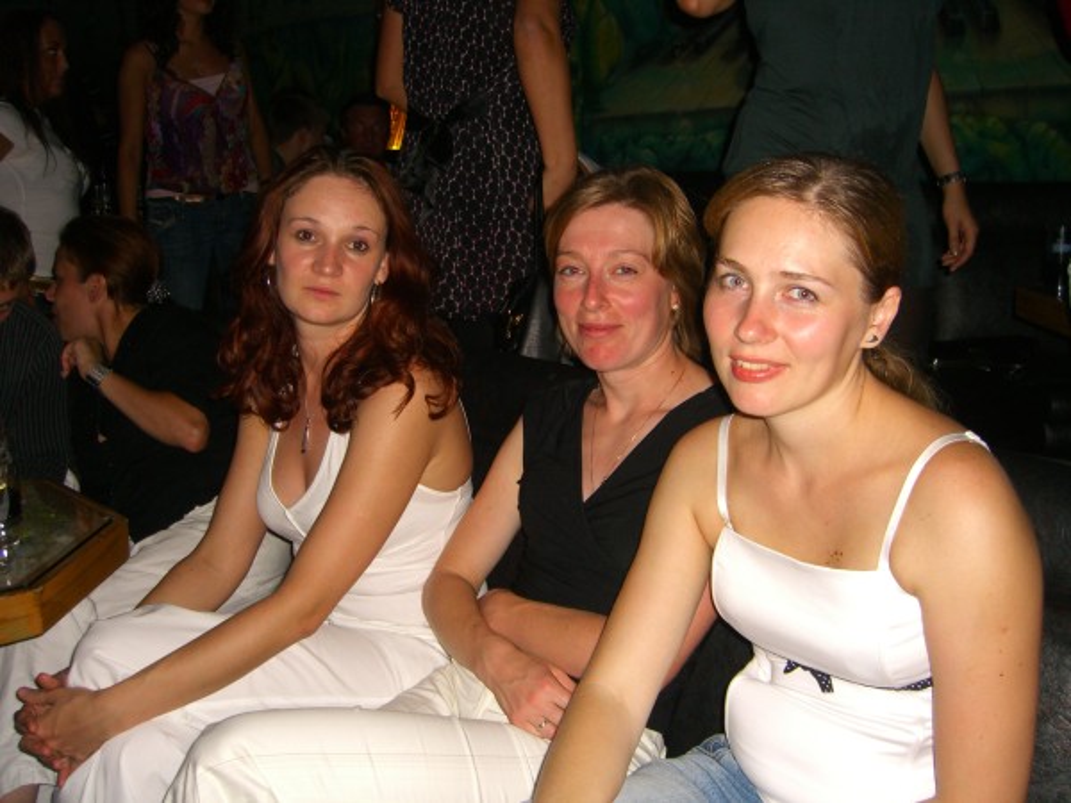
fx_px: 1176
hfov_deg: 49.0
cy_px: 402
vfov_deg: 37.7
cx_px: 536
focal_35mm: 38
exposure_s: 1/60
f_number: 2.8
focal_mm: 7.9
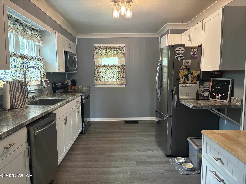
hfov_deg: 67.3
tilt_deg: -5.8
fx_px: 185
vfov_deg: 53.1
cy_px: 92
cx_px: 123
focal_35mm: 26
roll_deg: +0.0
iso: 250
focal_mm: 5.96
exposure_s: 1/60
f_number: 1.6
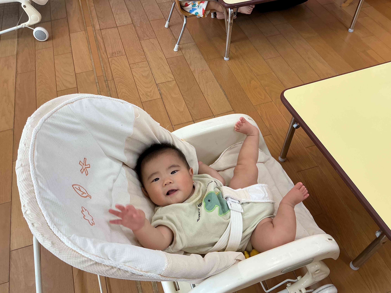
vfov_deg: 48.2
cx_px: 196
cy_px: 146
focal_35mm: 29
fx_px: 328
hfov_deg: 61.7
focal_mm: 3
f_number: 1.8
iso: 50
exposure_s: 1/60
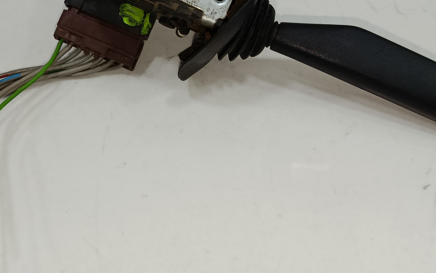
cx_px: 181
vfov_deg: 28.4
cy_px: 85
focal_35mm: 45
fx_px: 535
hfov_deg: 44.2
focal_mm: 5.24
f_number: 1.7
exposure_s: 1/100
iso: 554
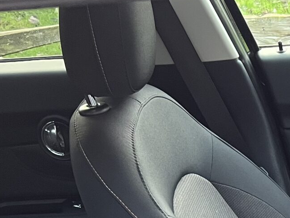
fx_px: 863
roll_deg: +6.9
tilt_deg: -32.8
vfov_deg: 12.8
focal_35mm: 103
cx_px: 387
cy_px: 421
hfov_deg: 17.7
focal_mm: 5.7
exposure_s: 1/91
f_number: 1.5
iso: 125
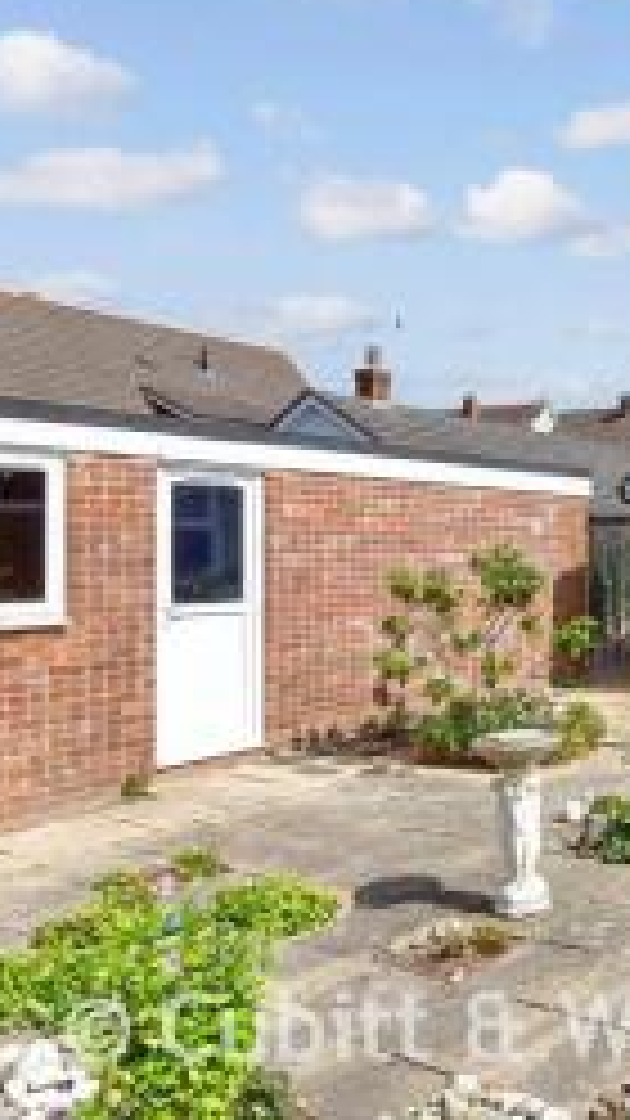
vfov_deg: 64.3
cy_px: 538
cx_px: 760
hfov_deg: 32.1
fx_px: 891
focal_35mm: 30
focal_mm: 10
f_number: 8
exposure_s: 1/640
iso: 250
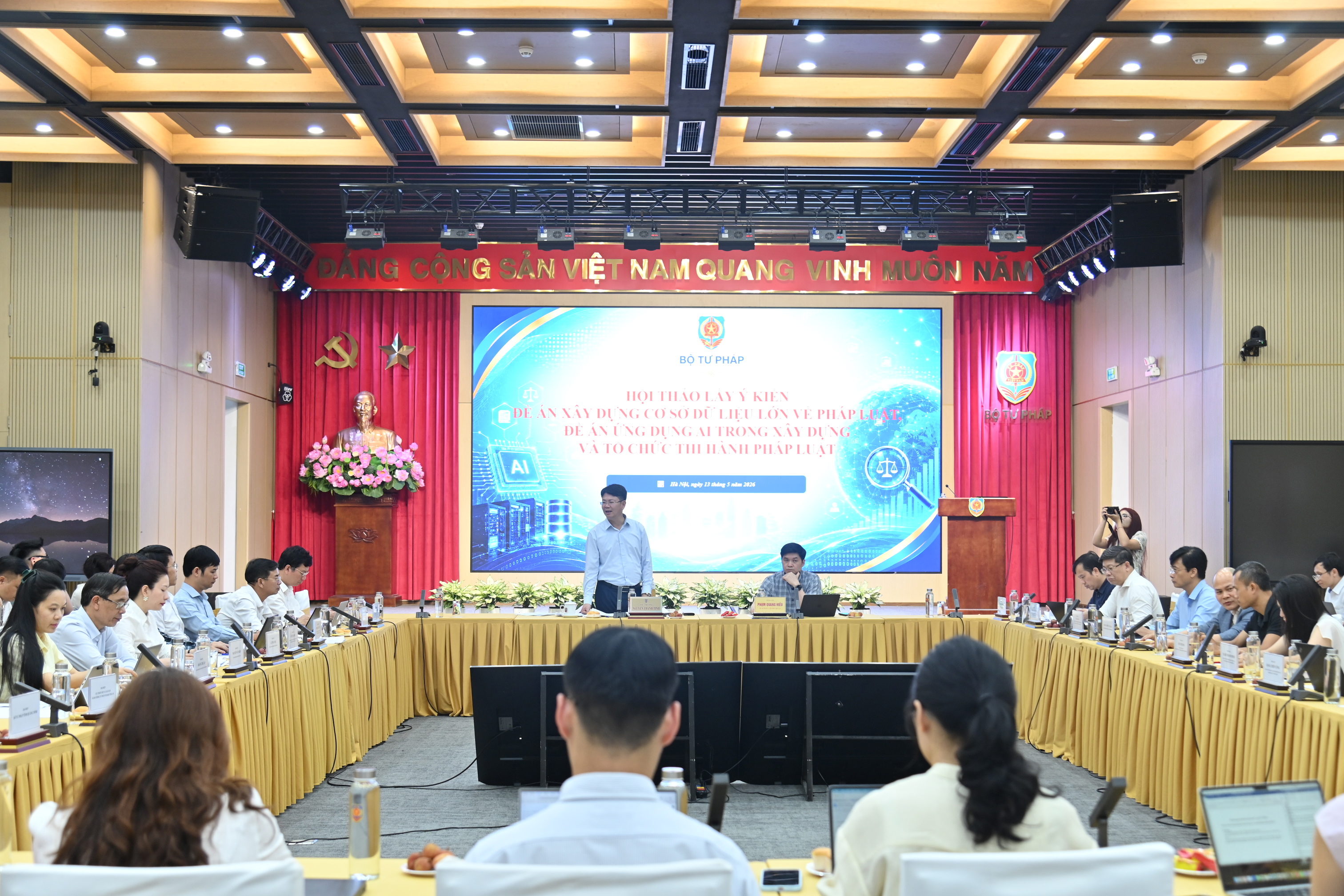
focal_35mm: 46
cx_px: 672
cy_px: 448
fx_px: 1717
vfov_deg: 29.2
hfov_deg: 42.7
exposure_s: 1/50
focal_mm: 46
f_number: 4.5
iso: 500
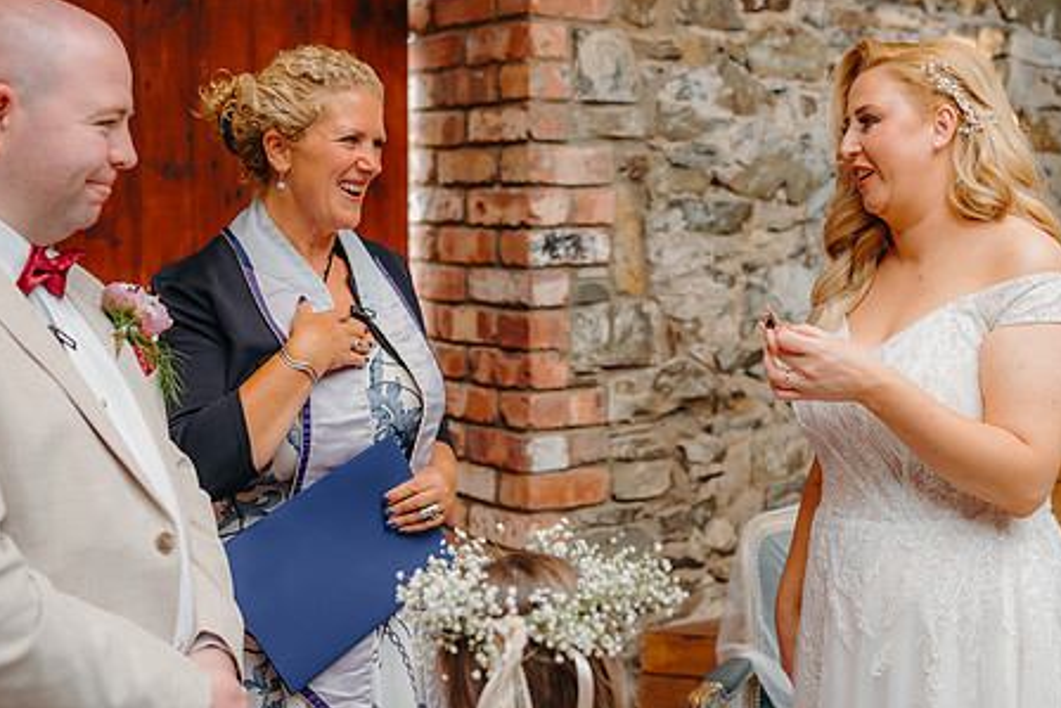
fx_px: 1474
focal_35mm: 50
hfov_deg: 39.6
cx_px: 547
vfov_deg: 27.0
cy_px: 308
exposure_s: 1/200
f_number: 2
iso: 100
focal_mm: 35
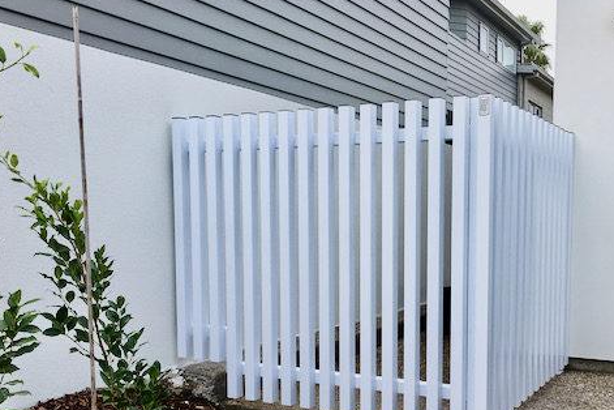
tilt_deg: -4.9
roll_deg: -0.7
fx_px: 699
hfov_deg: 46.9
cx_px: 392
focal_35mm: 41
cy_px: 279
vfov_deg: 32.3
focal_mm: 4.15
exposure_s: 1/439
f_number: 2.2
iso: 25
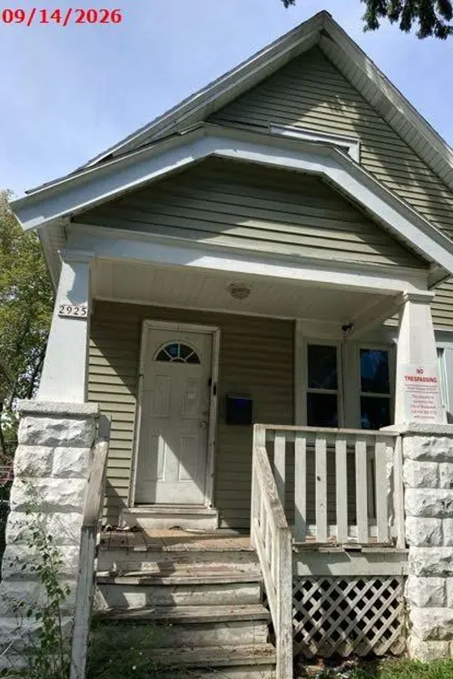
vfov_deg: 61.9
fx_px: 566
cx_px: 259
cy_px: 349
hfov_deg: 43.5
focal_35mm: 30
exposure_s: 1/1372
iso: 20
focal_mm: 3.99
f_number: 1.8
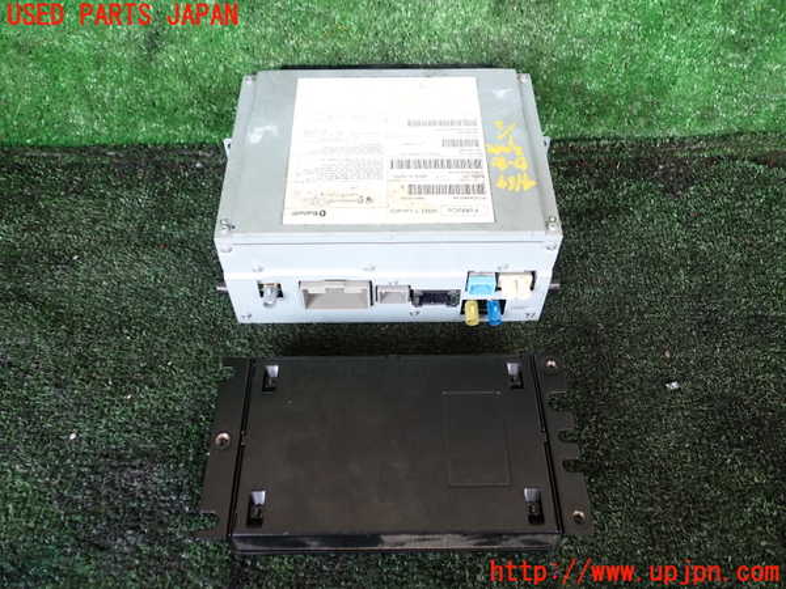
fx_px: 681
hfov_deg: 60.0
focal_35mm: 30
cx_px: 393
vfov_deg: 46.8
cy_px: 294
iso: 200
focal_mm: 5.4
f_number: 2.3
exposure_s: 1/60
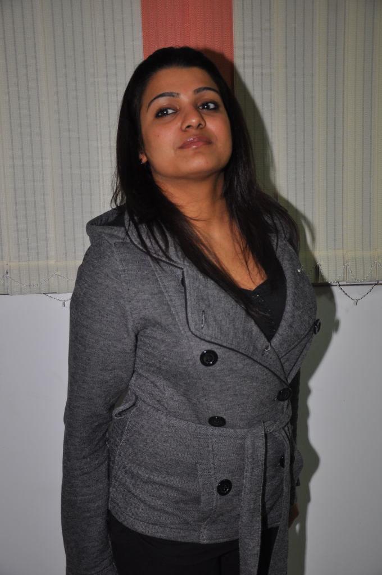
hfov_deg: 26.4
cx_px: 191
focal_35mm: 51
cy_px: 288
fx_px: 814
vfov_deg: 38.9
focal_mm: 34
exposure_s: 1/100
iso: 400
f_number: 5
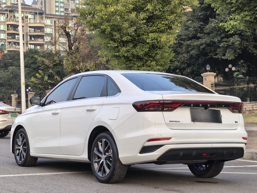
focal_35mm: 74
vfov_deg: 19.9
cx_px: 128
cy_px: 96
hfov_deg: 26.3
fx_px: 549
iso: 50
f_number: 2
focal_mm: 6.98
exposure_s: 1/797
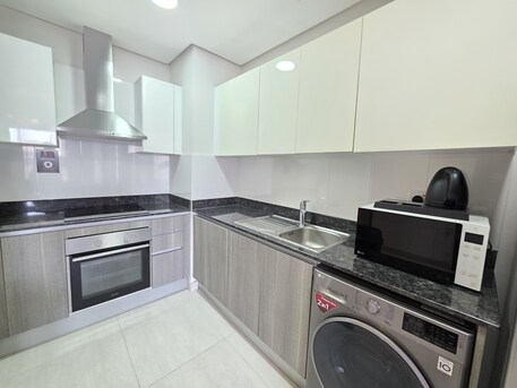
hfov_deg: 106.2
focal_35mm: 13
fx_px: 194
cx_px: 258
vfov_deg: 89.9
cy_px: 194
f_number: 1.9
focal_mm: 2.2
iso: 500
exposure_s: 1/50
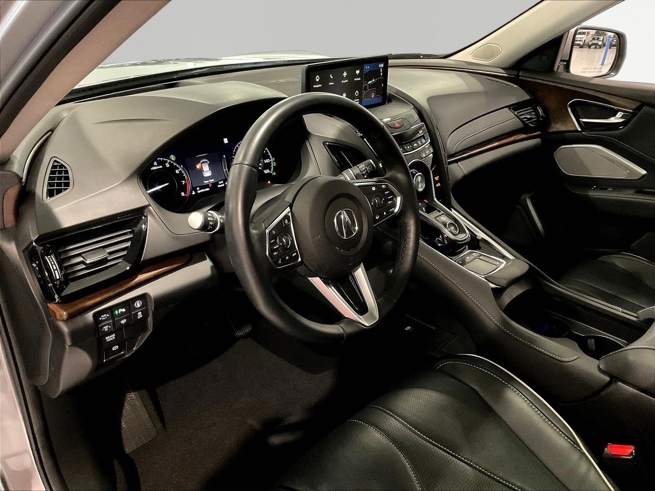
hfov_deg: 61.7
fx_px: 549
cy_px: 246
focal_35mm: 29
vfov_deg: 48.2
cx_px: 328
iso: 500
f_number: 1.8
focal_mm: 3
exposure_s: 1/20
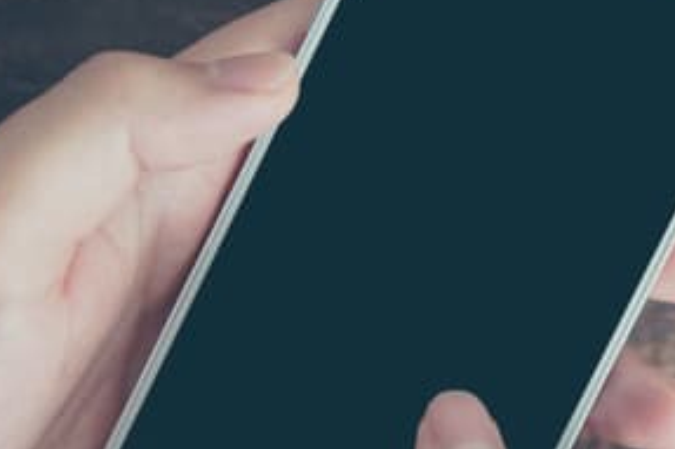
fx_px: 2511
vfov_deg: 10.2
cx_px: 459
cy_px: 241
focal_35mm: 134
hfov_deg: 15.3
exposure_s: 1/125
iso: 100
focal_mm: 60
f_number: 4
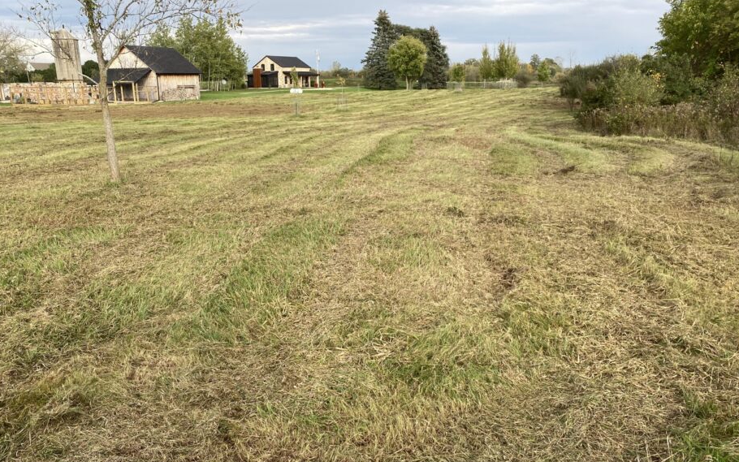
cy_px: 286
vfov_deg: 40.4
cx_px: 348
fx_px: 624
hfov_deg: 61.2
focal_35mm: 31
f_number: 1.8
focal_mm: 4.25
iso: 32
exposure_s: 1/571
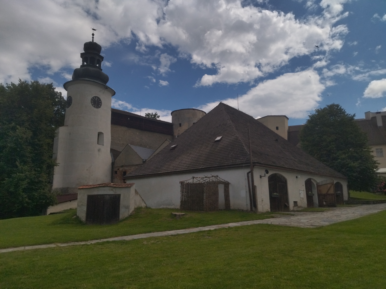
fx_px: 301
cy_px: 144
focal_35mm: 27
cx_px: 193
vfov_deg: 51.4
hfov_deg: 65.3
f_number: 1.79
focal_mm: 4.74
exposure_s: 1/8756
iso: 99
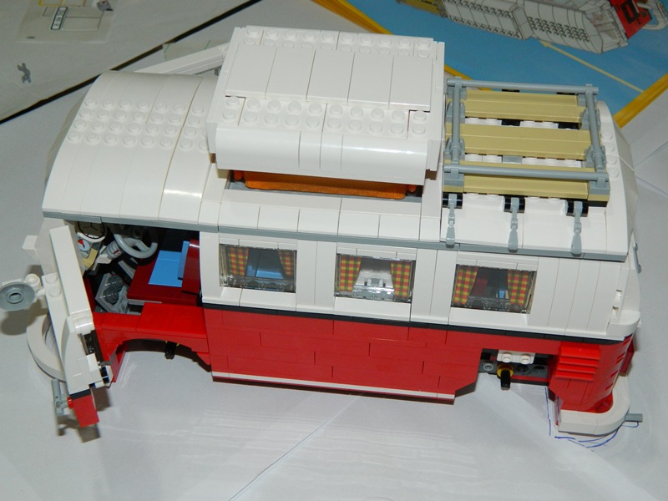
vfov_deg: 30.9
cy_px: 250
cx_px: 334
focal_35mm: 47
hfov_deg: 40.4
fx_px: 907
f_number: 3.6
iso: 200
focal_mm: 8.4
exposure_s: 1/50
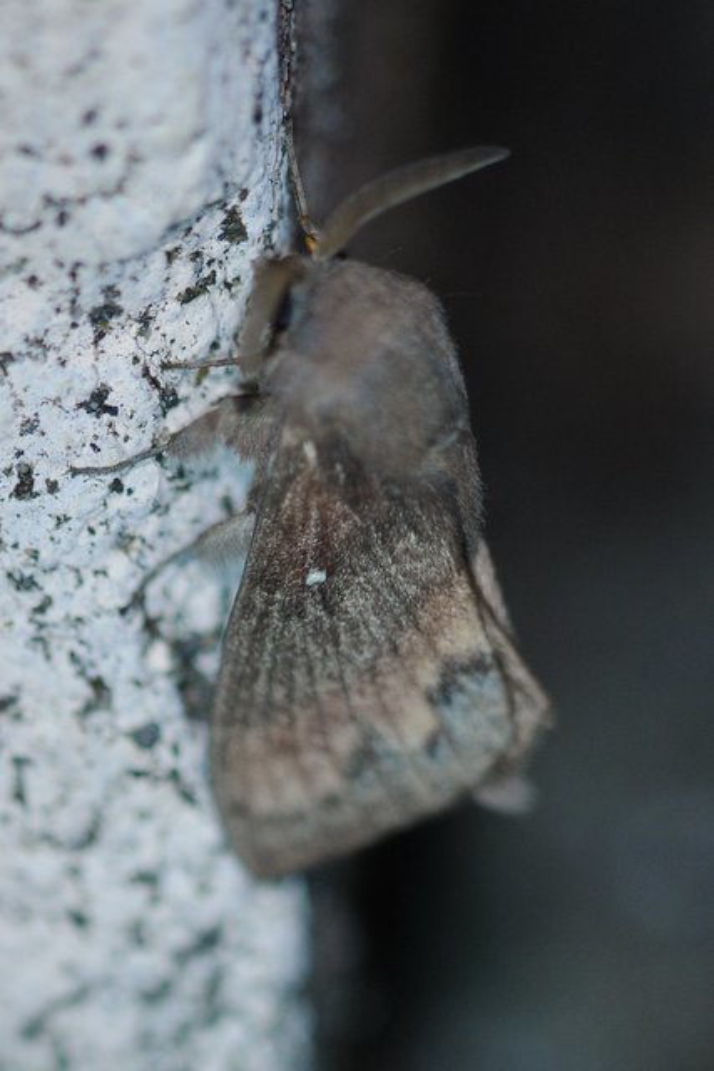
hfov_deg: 8.7
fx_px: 4683
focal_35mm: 158
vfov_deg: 13.0
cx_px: 357
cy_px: 536
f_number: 3.5
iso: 640
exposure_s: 1/100
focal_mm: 105
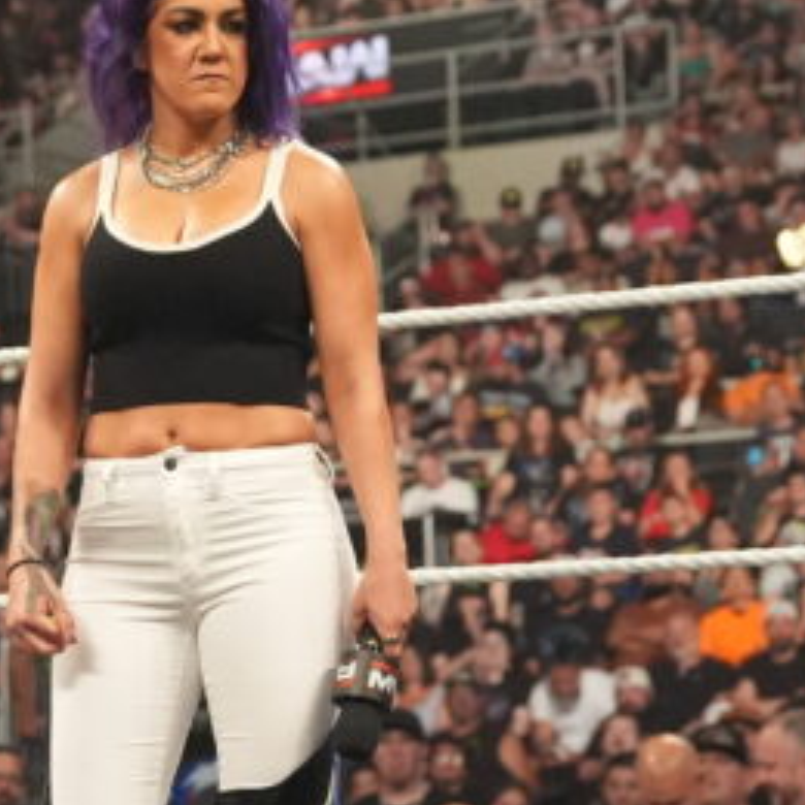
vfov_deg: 11.6
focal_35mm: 151
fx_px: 3973
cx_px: 254
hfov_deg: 11.6
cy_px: 509
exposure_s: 1/800
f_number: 2.8
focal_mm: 45
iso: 6400
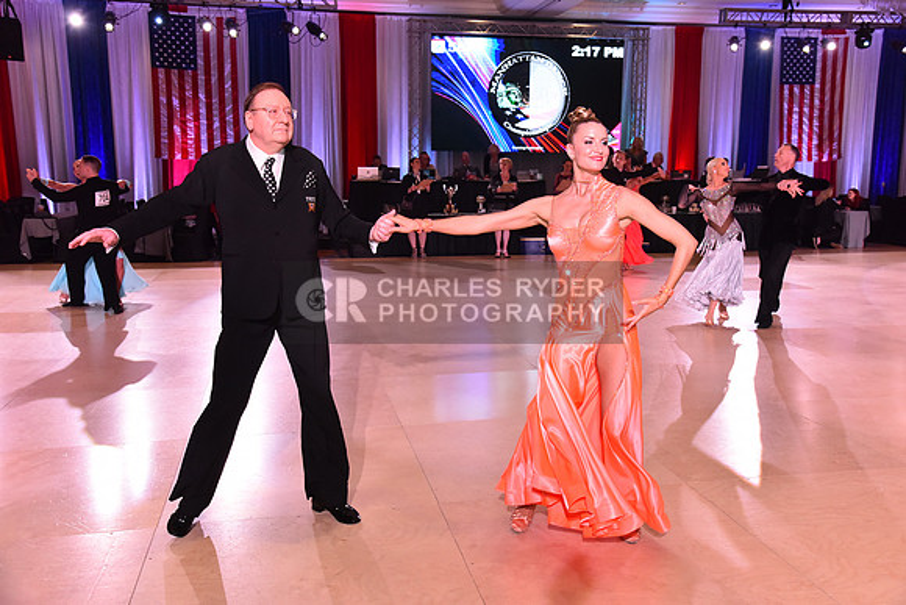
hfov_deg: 55.8
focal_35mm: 34
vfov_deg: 38.9
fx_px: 856
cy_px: 302
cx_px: 453
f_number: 6.3
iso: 2500
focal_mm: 34
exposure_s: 1/320
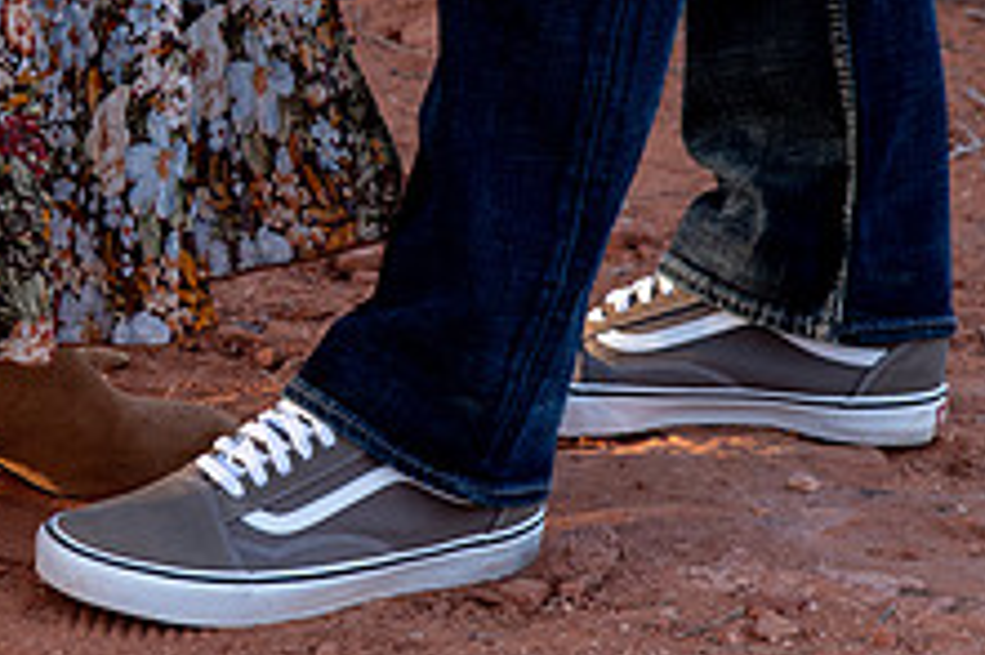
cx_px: 205
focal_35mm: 375
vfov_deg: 3.7
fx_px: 10252
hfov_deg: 5.5
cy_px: 300
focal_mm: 120
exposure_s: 1/200
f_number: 6.3
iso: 400
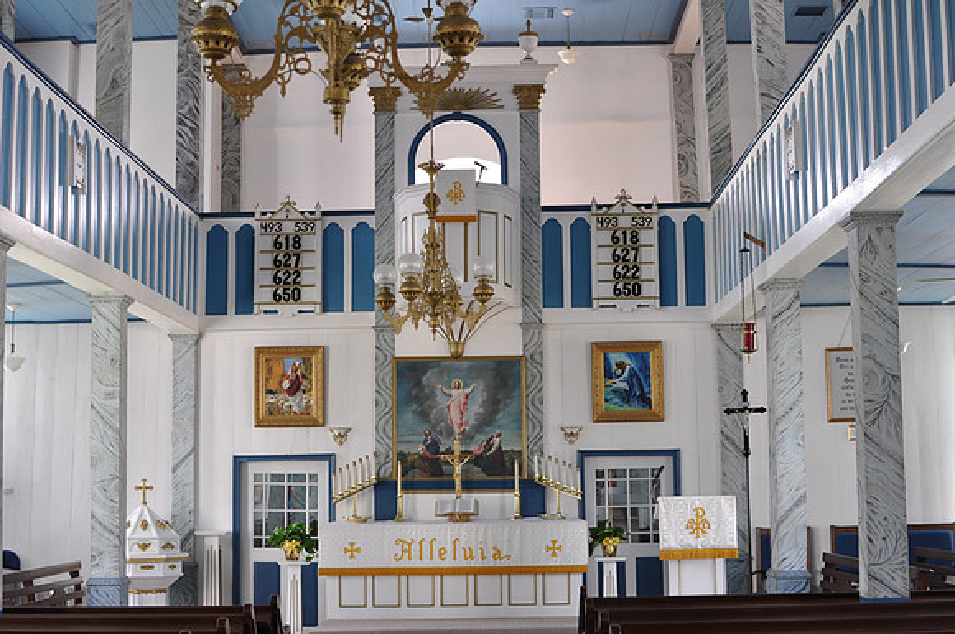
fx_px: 1391
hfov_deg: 37.9
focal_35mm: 52
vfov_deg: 25.7
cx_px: 478
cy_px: 317
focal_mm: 35
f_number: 4
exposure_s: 1/60
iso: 450
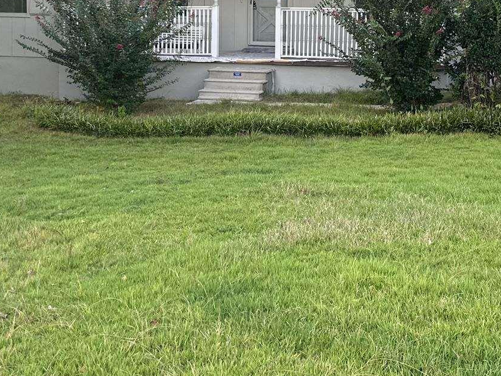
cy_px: 62
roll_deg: -1.2
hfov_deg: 32.5
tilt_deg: -4.0
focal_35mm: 59
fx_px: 854
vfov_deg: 24.3
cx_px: 320
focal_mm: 6.86
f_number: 1.78
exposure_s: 1/339
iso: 80
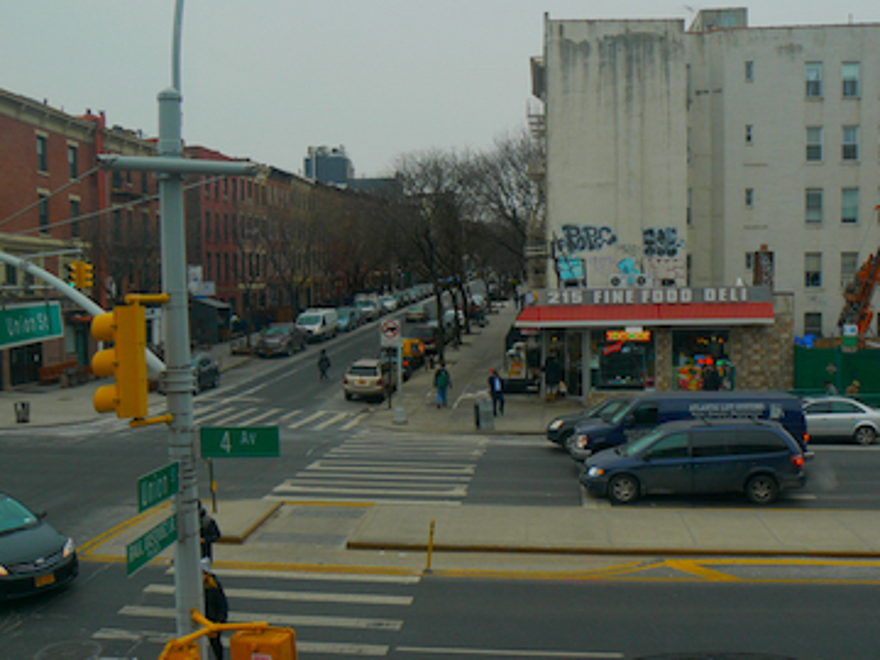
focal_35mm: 36
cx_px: 440
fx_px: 915
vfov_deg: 39.7
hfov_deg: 51.4
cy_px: 330
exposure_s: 1/100
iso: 80
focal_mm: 6
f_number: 4
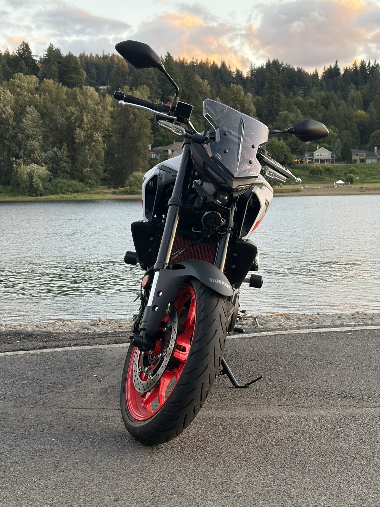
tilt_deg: -3.4
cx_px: 203
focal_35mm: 58
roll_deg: +0.3
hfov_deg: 25.2
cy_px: 237
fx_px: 849
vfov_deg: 33.2
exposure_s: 1/182
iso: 64
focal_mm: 5.96
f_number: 1.6
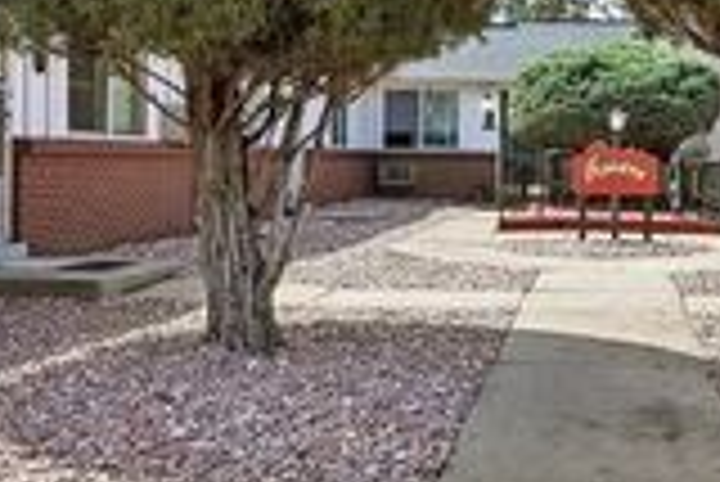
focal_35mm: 56
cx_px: 626
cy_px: 171
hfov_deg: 34.0
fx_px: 1121
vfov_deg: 24.2
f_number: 10
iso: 400
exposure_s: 1/320
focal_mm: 14
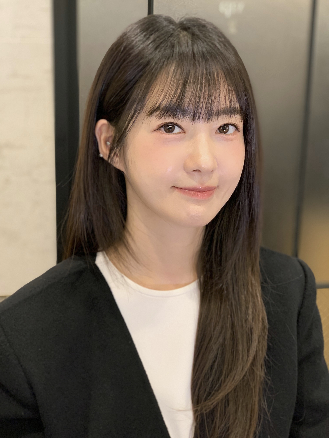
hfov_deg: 28.0
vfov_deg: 36.8
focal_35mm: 52
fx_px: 659
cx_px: 164
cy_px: 219
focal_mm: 6
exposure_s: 1/60
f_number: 2.4
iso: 125
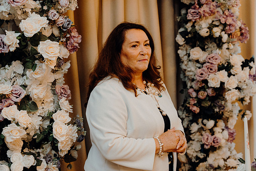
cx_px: 128
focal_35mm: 65
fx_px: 462
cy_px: 86
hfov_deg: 31.0
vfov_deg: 20.9
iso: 2500
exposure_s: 1/160
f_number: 3.5
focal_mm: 65
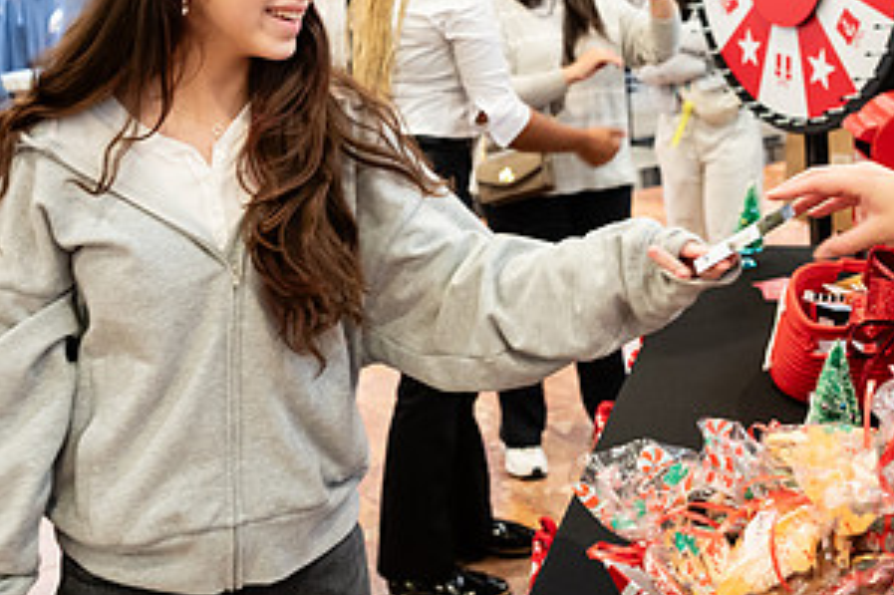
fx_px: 1191
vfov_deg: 27.5
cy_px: 118
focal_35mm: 48
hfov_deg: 41.1
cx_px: 457
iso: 1000
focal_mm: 24
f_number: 3.2
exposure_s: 1/125
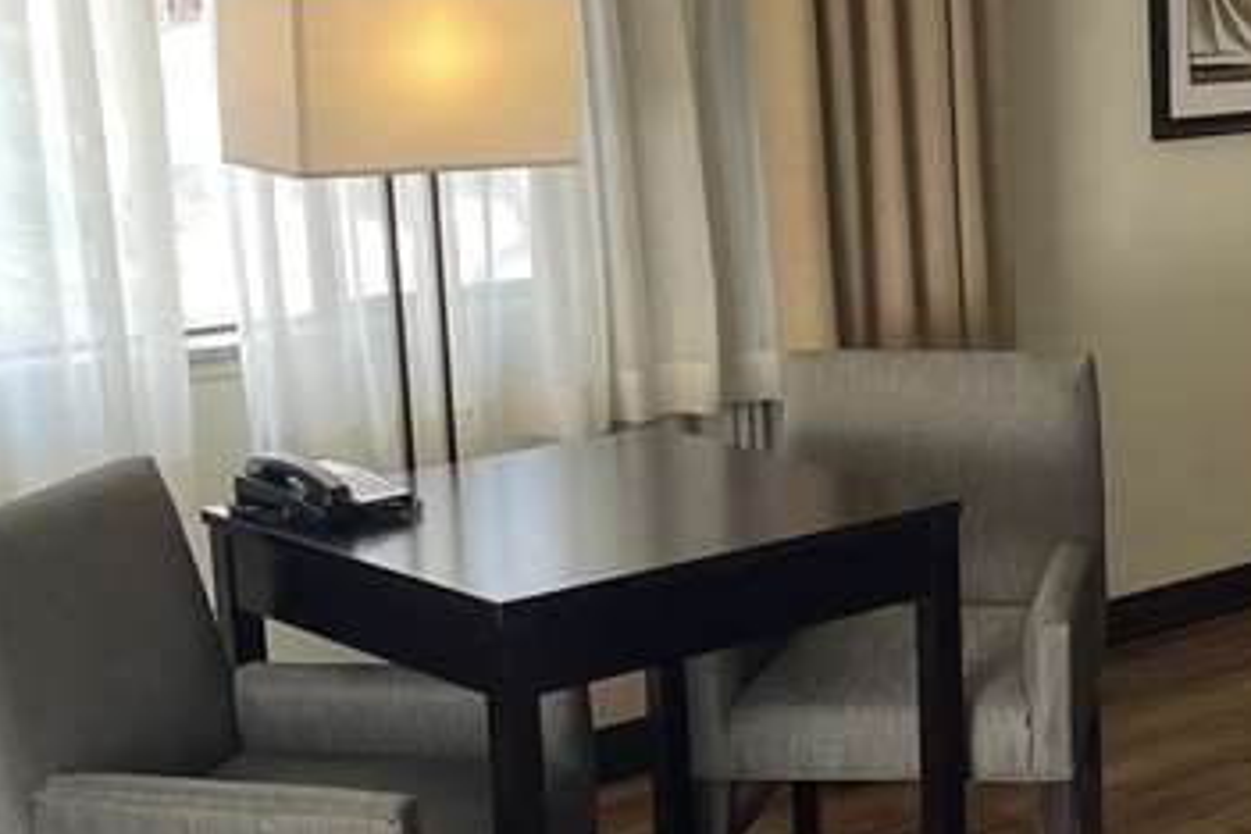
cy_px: 478
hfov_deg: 24.1
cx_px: 1358
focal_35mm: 79
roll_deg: +0.5
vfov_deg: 17.3
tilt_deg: -12.5
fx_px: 2745
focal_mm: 4.2
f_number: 1.6
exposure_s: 1/120
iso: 80
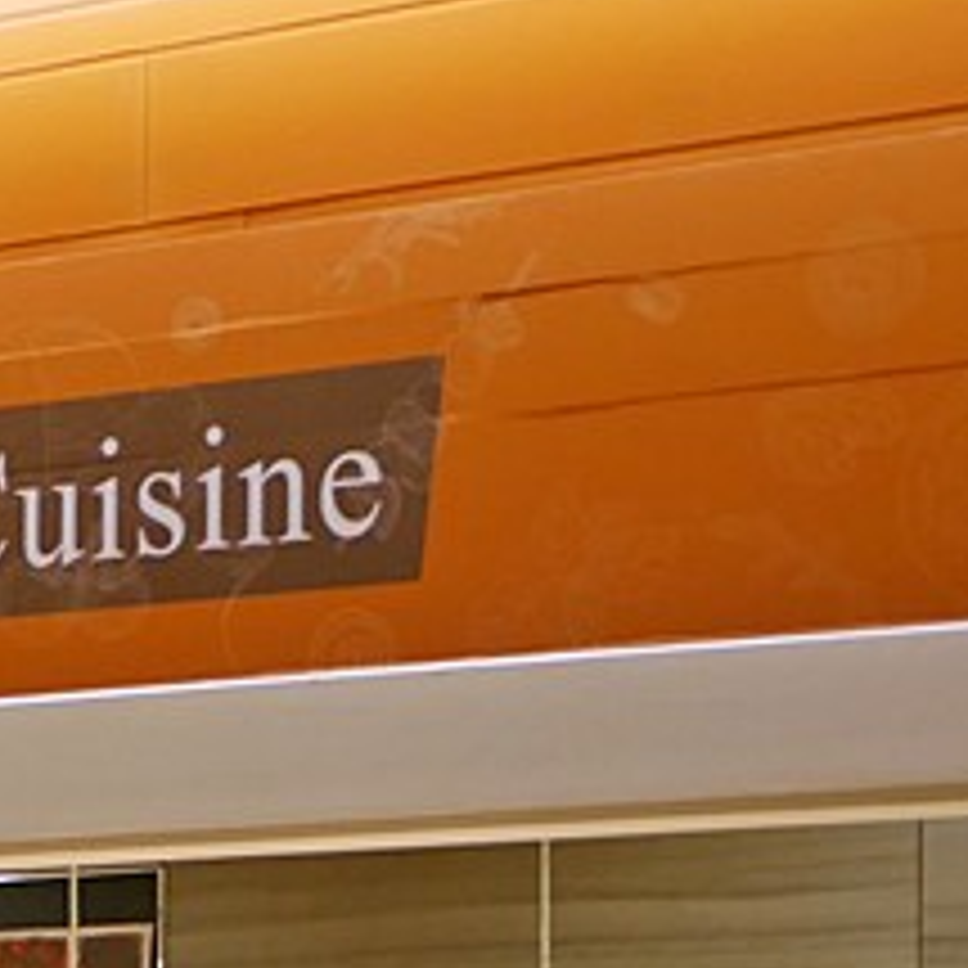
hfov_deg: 15.0
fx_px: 3638
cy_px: 1335
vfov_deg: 14.4
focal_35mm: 115
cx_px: 81
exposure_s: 1/60
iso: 320
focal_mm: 14
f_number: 2.5
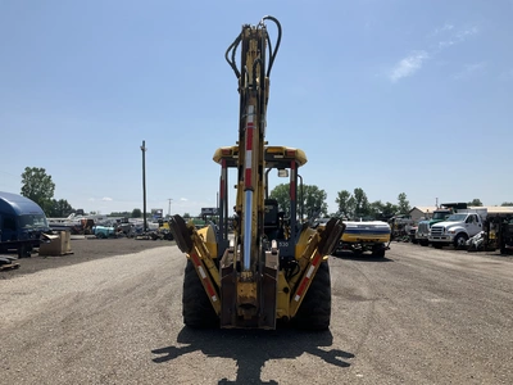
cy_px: 192
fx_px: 430
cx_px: 256
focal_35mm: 29
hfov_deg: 61.7
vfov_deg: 48.2
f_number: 1.8
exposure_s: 1/2538
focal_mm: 3
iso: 25
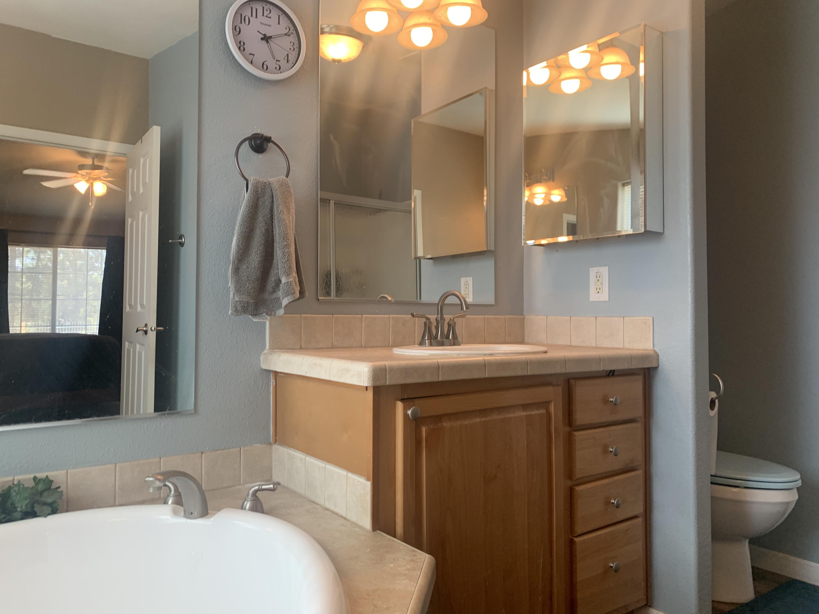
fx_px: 615
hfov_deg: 67.3
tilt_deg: +2.7
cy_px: 307
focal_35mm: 26
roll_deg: -1.2
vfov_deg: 53.1
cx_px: 410
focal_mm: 4.25
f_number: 1.8
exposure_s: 1/60
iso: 80
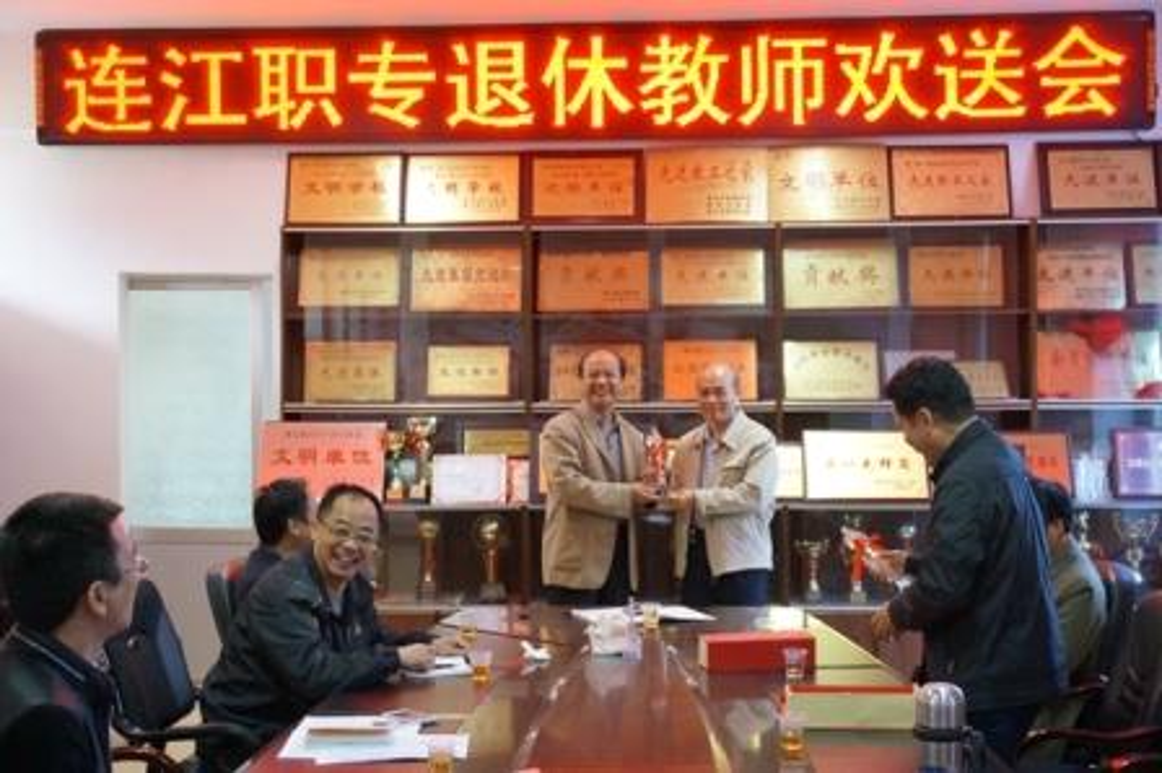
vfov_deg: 29.8
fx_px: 1451
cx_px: 581
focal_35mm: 45
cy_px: 386
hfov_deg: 43.6
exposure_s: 1/100
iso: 3200
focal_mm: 30
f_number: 5
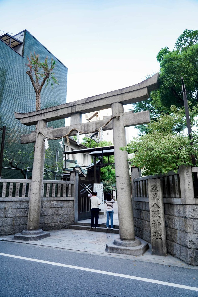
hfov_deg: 53.1
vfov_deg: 73.7
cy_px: 148
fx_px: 198
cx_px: 99
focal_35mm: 24
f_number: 4
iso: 100
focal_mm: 24
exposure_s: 1/60
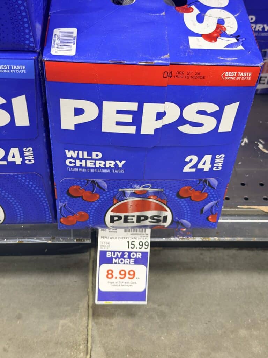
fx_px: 495
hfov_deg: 30.3
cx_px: 134
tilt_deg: -47.1
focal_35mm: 48
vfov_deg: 39.7
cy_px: 179
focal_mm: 6.76
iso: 200
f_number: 1.78
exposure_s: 1/57
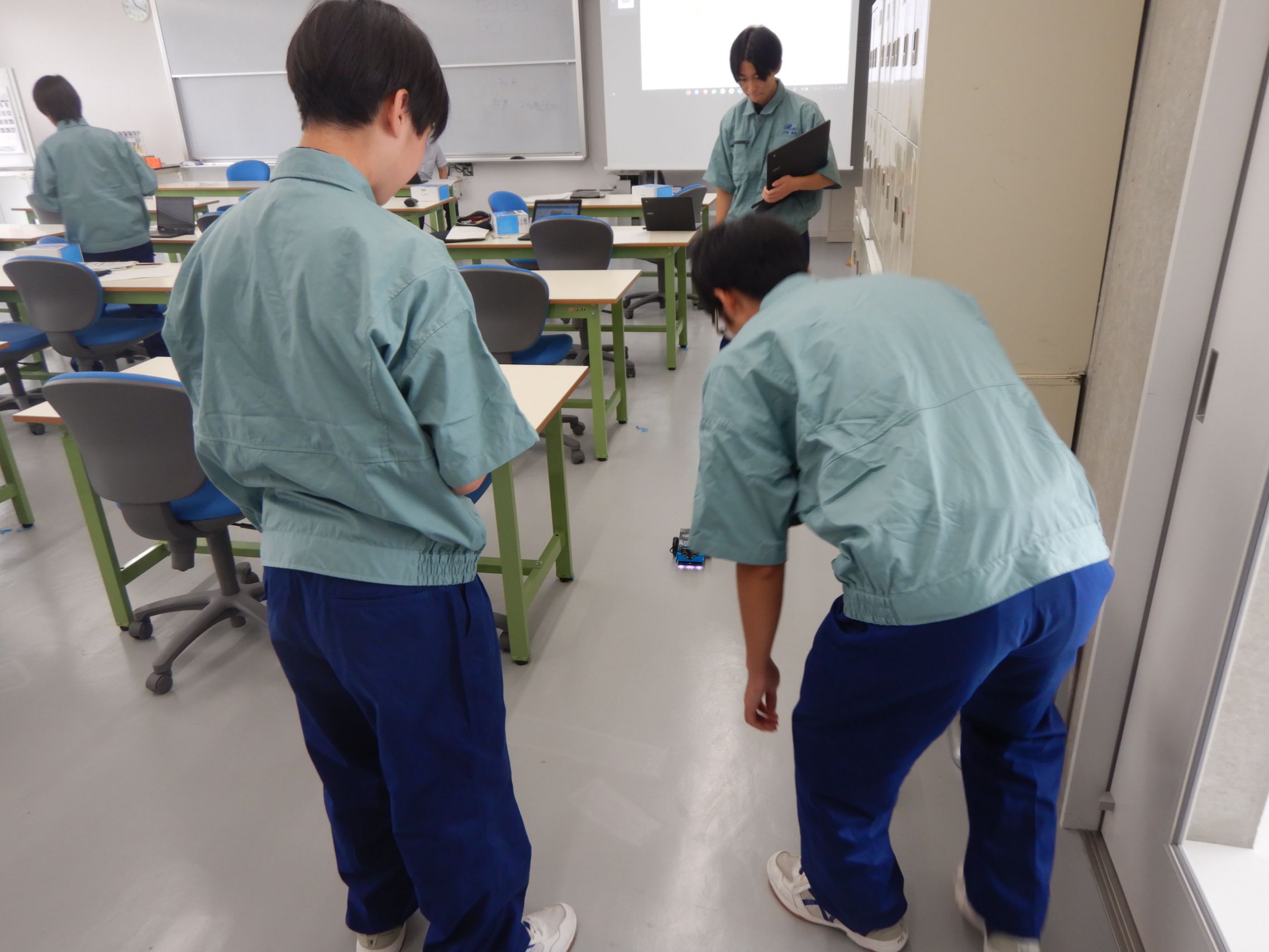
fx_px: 880
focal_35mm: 24
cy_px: 476
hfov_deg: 71.6
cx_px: 634
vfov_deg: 56.8
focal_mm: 4.3
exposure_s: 1/50
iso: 125
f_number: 2.8
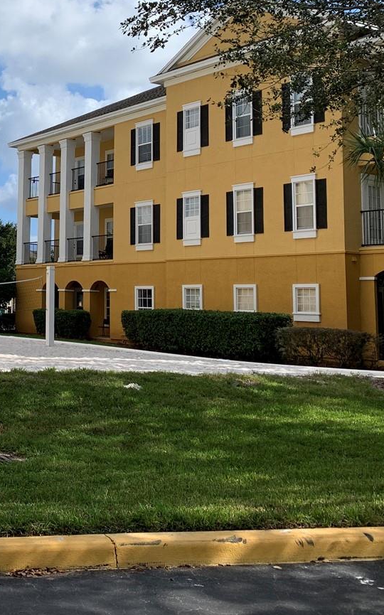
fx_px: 855
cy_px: 191
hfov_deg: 23.7
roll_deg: -2.5
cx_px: -43
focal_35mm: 51
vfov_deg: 39.0
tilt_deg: +8.1
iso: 25
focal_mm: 4.25
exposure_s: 1/2545
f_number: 1.8
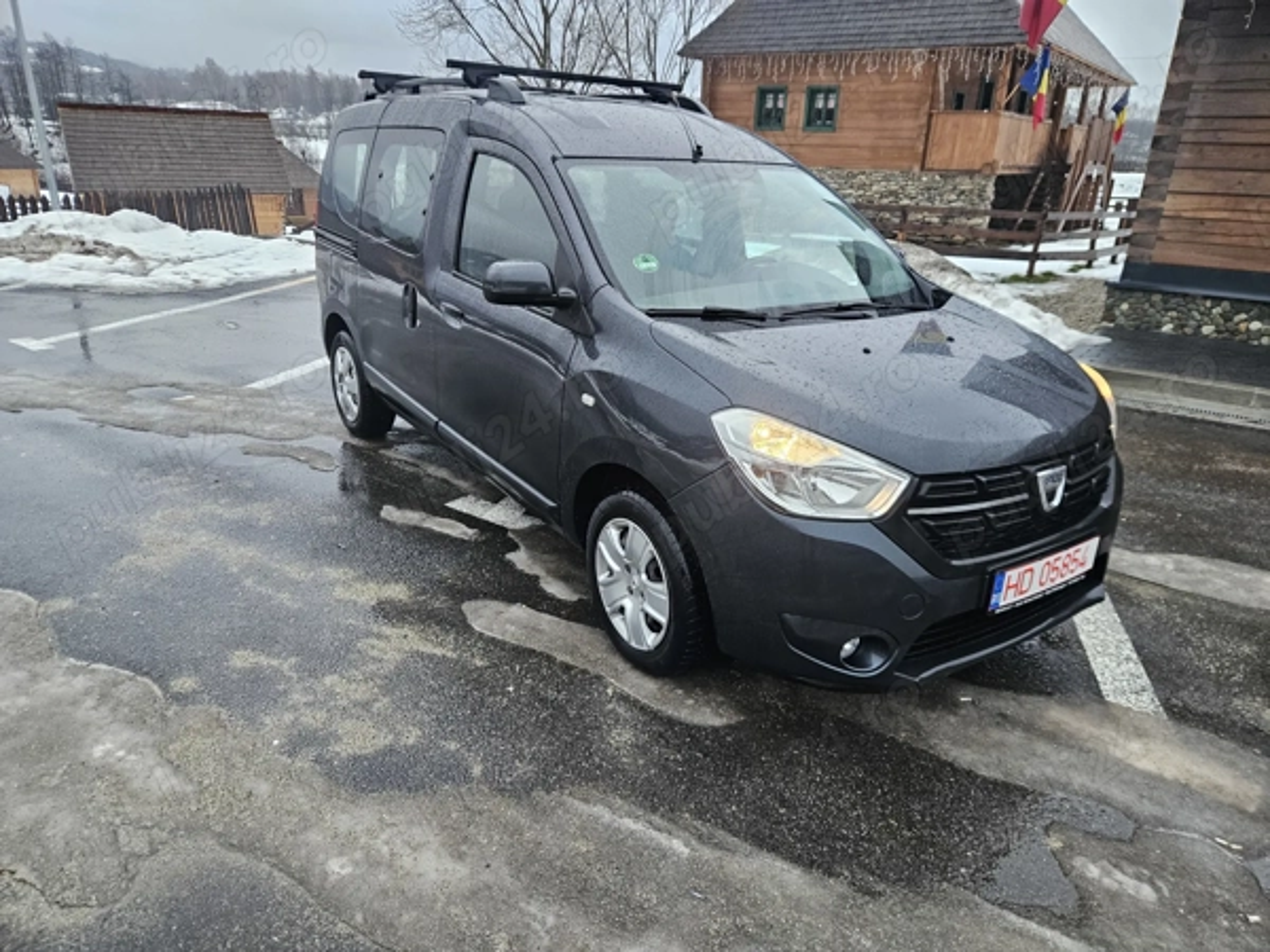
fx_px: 844
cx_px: 635
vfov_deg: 58.9
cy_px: 476
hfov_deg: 73.9
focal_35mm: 23
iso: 250
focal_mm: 5.4
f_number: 1.8
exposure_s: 1/142
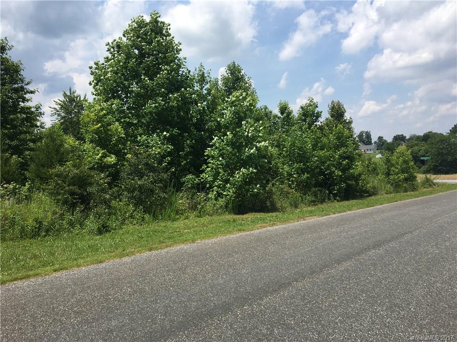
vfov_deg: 48.2
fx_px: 383
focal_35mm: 29
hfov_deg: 61.7
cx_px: 228
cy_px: 171
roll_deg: +2.3
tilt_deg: -3.2
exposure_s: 1/2331
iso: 25
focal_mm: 4.15
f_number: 2.2
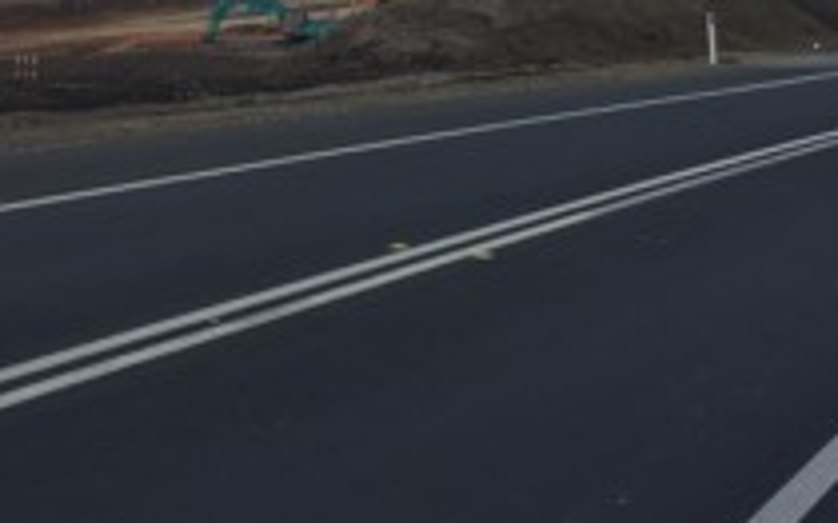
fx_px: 1735
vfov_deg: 16.4
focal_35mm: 76
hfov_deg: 27.2
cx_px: 395
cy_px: -116
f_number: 2.2
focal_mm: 4.15
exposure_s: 1/1980
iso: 32
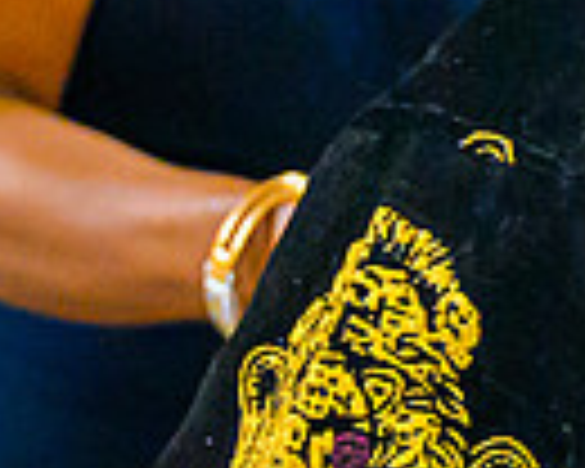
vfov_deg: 8.4
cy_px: -392
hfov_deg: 10.6
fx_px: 3047
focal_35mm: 176
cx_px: 900
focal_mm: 28
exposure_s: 1/125
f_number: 3.2
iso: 7200
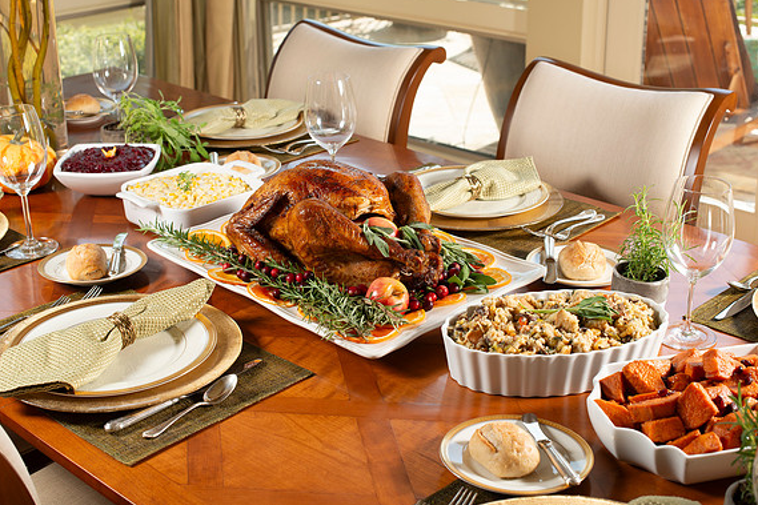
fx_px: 1073
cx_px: 385
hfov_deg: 38.9
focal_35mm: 51
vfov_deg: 26.5
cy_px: 250
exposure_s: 1/160
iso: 250
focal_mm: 50
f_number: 7.1
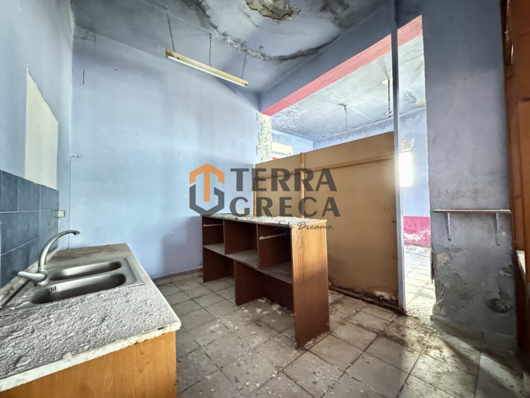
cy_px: 199
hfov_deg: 102.1
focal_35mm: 14
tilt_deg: +1.2
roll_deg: +1.6
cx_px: 265
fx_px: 214
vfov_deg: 85.7
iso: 2500
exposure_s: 1/28
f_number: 2.2
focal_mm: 2.22
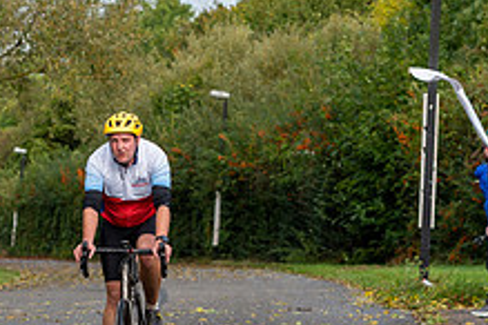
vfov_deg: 7.4
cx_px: 131
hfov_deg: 11.1
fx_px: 2508
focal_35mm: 185
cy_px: 141
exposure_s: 1/640
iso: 200
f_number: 4
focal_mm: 70
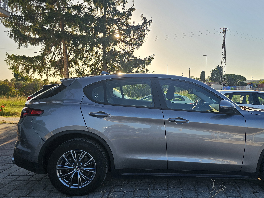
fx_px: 236
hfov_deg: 57.2
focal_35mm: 31
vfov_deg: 45.4
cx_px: 174
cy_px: 104
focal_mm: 6.3
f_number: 1.7
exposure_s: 1/379
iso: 10
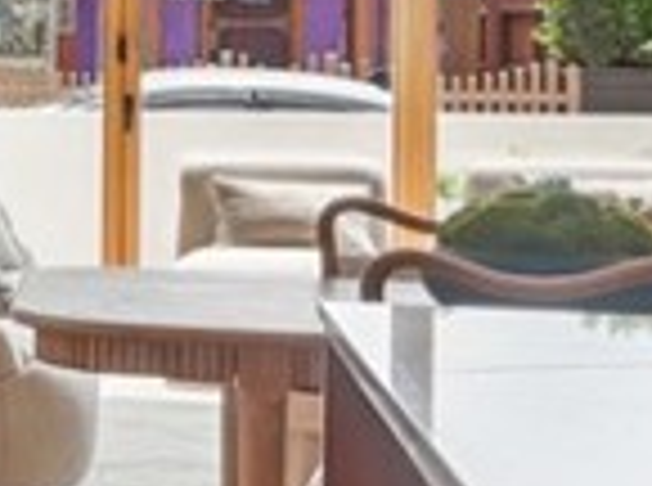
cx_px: -1237
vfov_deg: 13.4
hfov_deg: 11.6
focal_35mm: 109
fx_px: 2048
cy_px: 34
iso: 400
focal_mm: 16
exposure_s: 1/30
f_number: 8
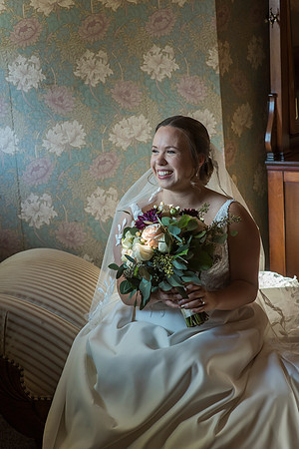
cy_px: 224
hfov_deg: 16.1
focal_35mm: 85
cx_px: 150
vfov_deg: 23.9
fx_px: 1059
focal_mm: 85
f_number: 4.5
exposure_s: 1/200
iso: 800
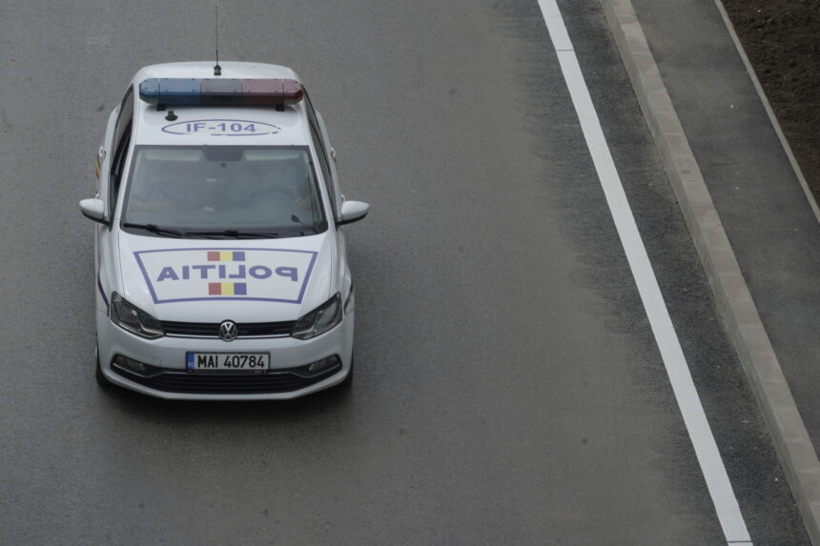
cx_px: 410
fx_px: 4554
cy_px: 273
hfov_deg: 10.3
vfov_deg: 6.9
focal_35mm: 200
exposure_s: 1/500
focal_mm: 200
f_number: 13
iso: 640
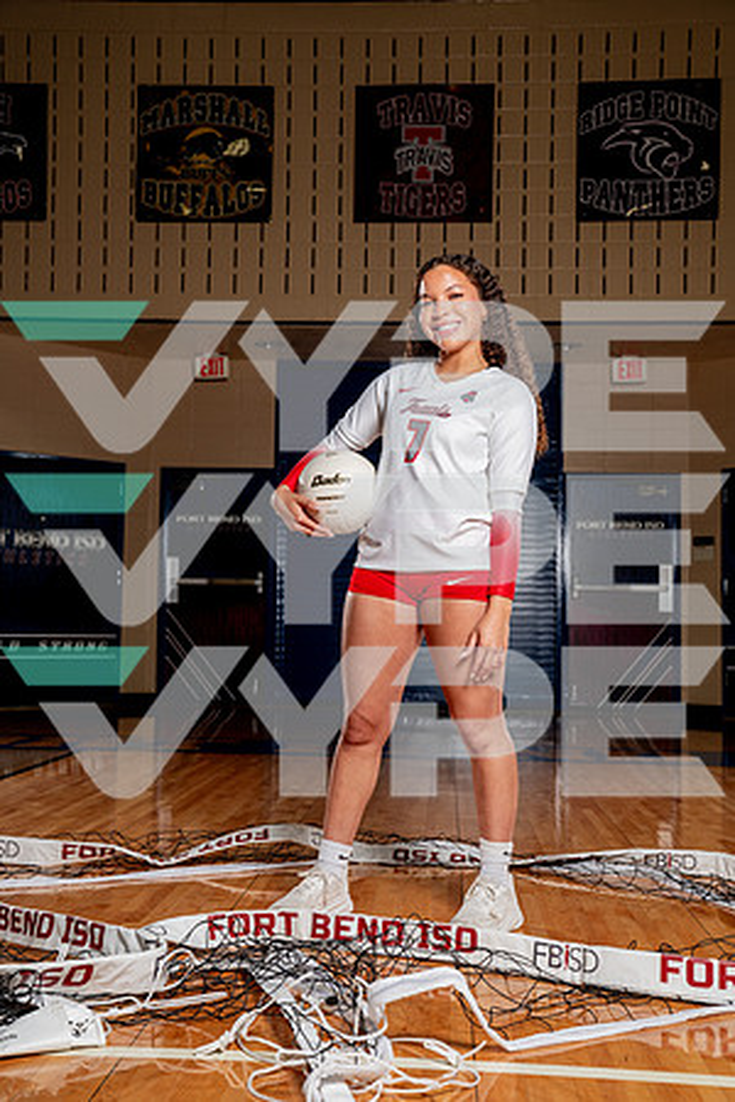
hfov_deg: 30.5
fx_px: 1347
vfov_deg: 44.5
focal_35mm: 44
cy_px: 551
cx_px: 368
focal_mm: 44
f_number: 5.6
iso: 200
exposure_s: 1/250
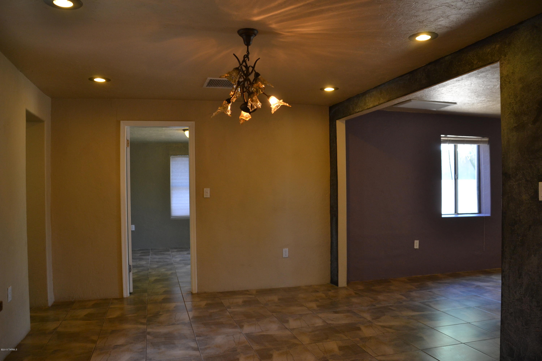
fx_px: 406
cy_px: 180
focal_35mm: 27
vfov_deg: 47.9
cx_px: 271
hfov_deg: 67.4
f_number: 4
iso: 400
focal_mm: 18
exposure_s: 1/60
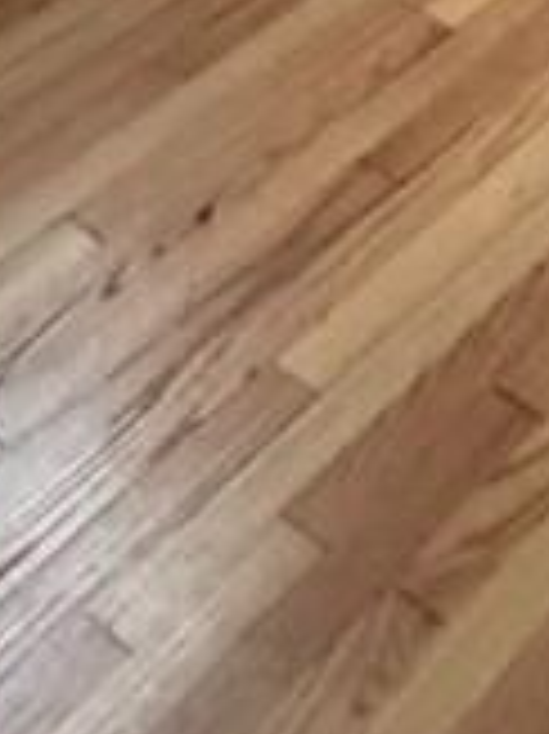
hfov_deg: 14.6
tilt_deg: +1.1
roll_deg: +2.1
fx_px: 1863
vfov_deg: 12.7
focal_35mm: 88
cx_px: 1012
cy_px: -1283
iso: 500
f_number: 2.2
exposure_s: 1/60
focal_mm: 2.22
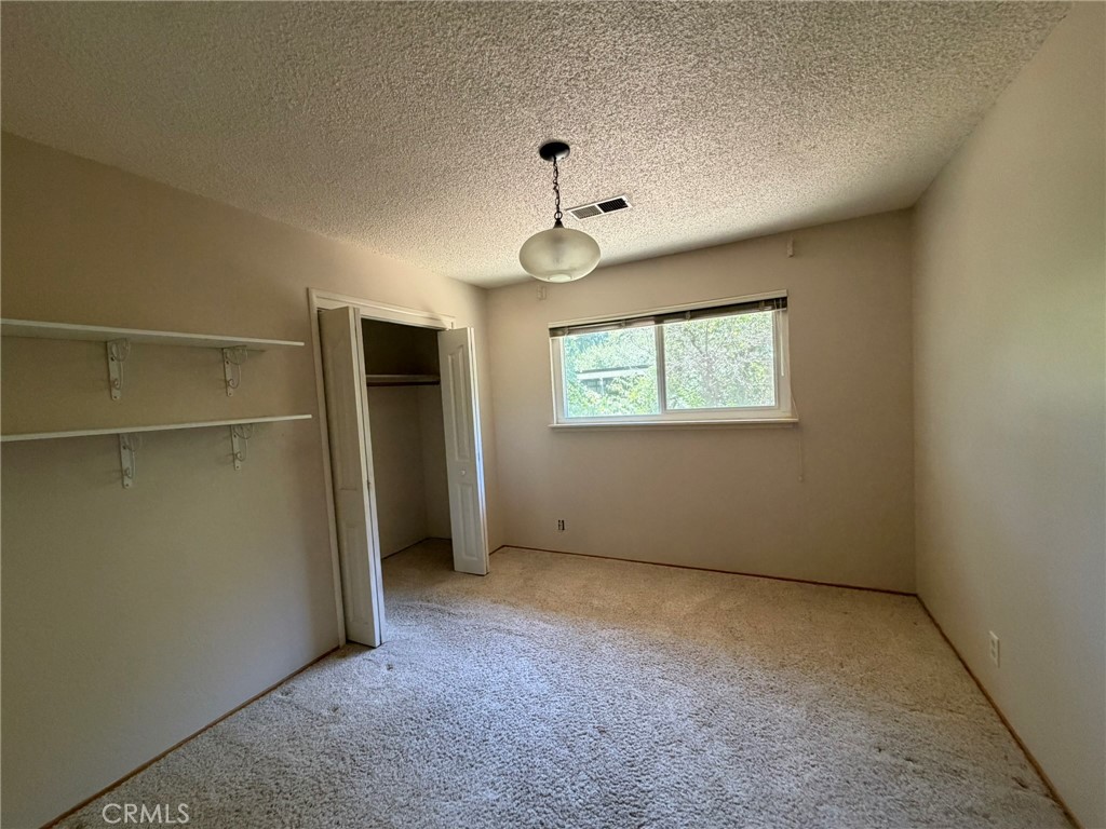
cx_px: 553
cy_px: 414
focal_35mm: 14
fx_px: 447
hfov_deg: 102.1
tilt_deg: -2.9
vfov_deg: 85.7
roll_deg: +1.4
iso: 320
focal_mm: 2.22
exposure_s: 1/61
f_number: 2.2
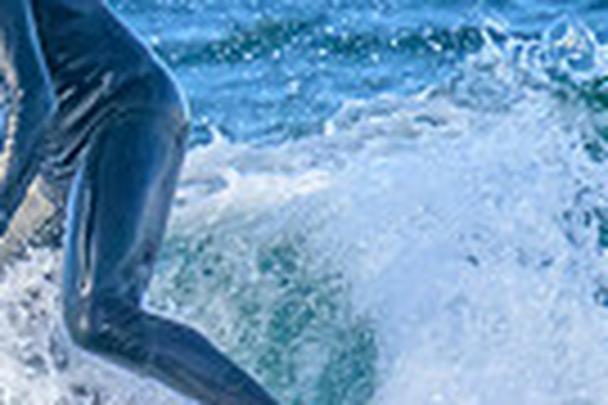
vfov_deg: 0.3
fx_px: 79861
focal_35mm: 4729
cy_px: 271
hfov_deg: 0.4
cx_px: -438
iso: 3200
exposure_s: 1/2000
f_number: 11
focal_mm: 800
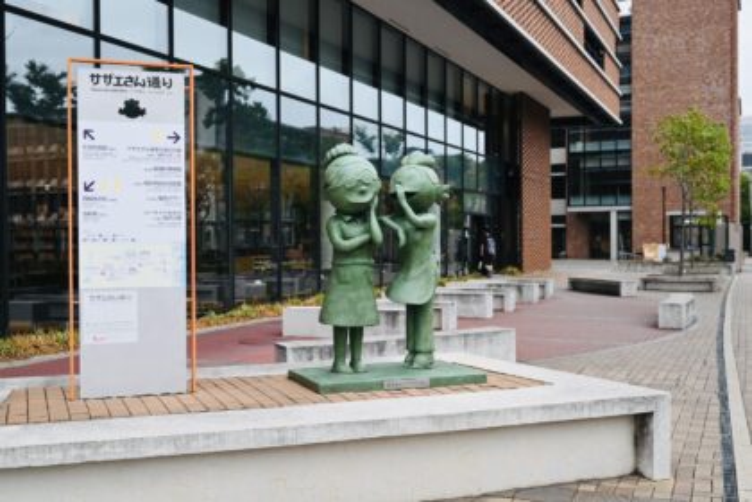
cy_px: 251
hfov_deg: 46.4
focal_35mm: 42
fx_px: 877
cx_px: 376
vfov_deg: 31.9
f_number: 4
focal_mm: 28
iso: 320
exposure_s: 1/250
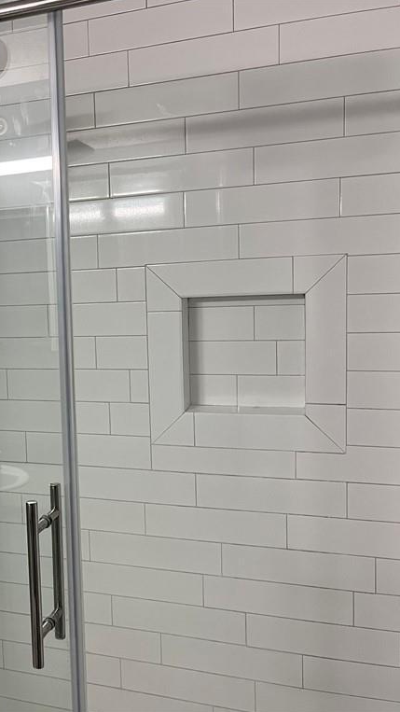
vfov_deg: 52.8
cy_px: 356
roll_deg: +2.8
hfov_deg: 29.6
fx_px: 717
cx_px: 21
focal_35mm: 38
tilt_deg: -6.4
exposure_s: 1/60
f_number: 1.6
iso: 200
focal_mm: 5.1
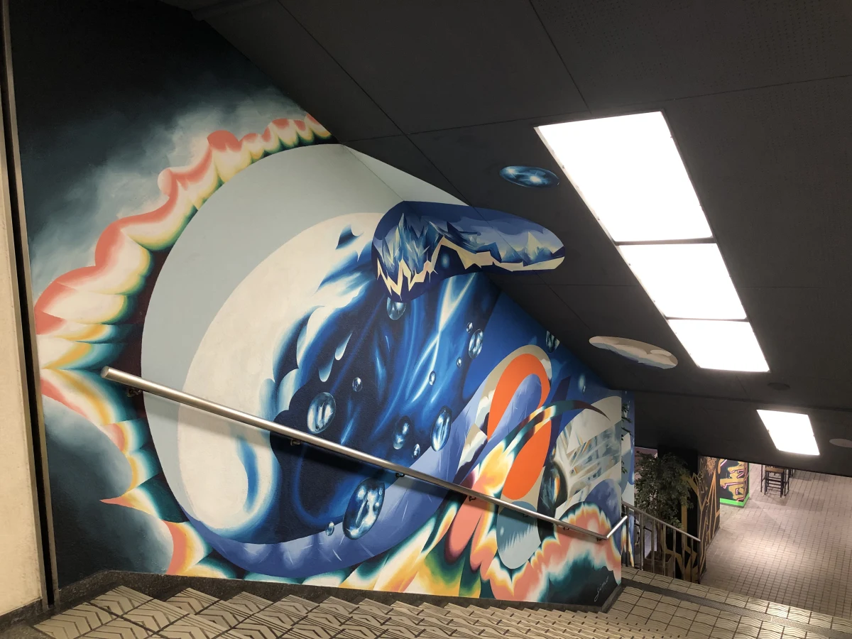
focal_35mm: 28
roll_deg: +1.9
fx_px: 689
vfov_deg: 49.7
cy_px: 320
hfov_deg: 63.4
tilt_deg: -5.6
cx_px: 426
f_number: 1.8
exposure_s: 1/15
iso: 50
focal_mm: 4
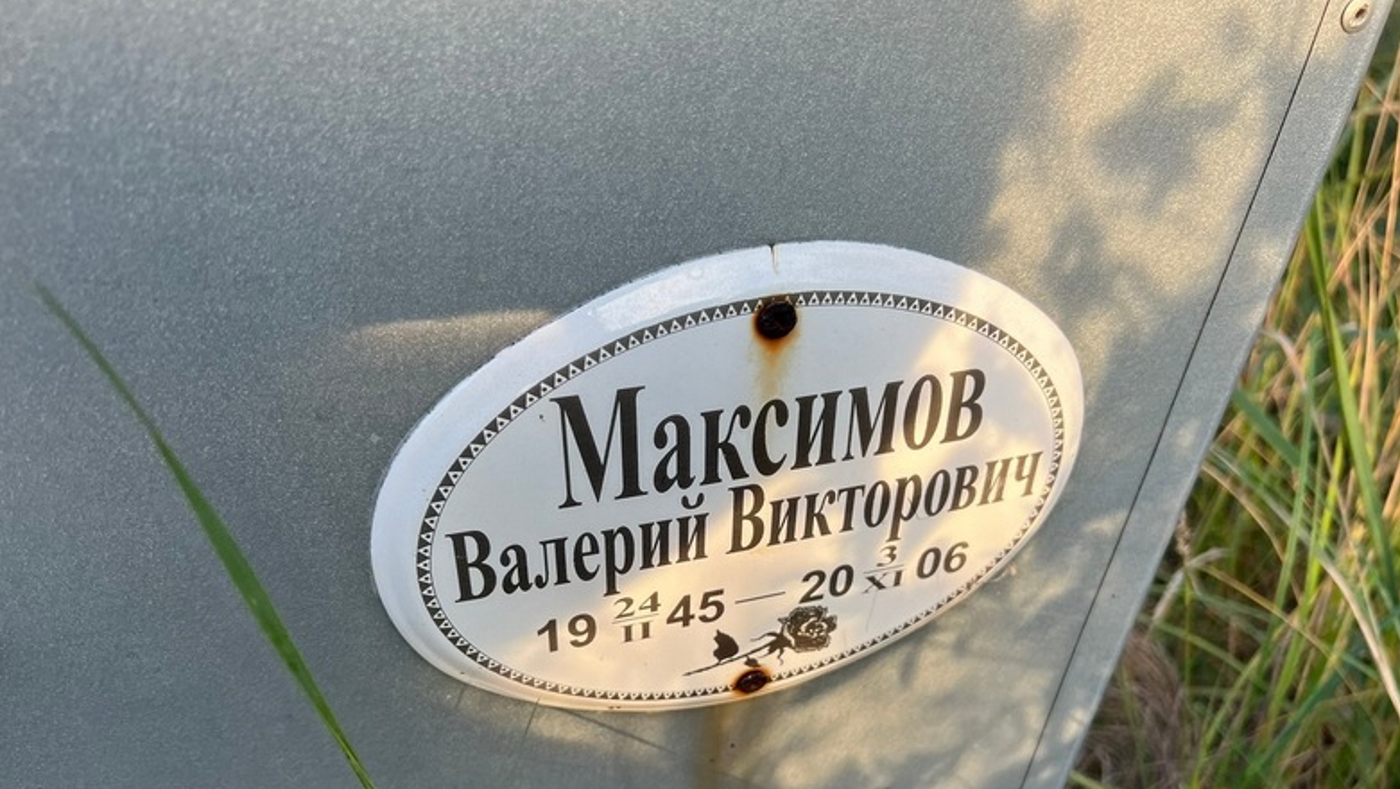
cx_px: 703
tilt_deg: -32.4
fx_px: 1077
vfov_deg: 39.7
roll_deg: -3.4
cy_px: 529
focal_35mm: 29
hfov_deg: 66.0
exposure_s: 1/351
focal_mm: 5.7
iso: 50
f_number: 1.5
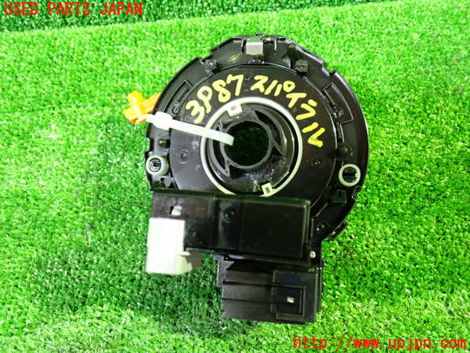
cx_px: 235
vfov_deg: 46.8
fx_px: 407
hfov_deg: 60.0
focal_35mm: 30
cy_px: 176
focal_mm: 5.4
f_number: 2.3
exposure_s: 1/15
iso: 800
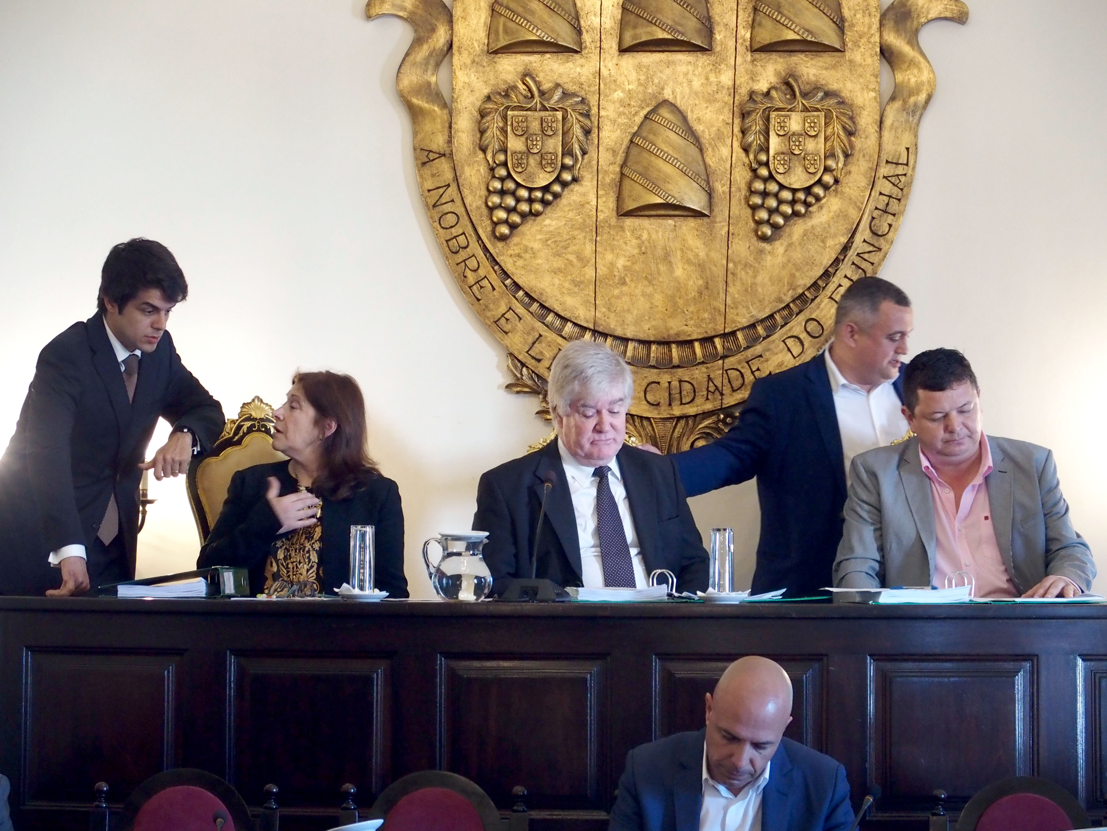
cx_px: 554
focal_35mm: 100
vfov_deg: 14.8
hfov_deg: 19.6
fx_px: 3198
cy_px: 416
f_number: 2.8
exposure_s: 1/40
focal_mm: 21.2
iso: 800
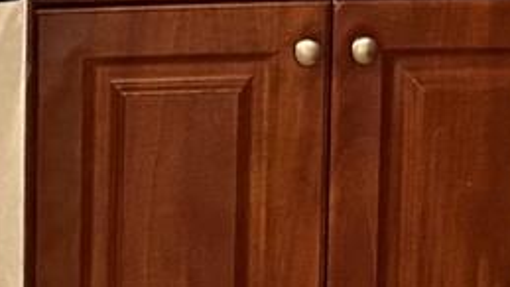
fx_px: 2368
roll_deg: -1.3
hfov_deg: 12.3
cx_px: 315
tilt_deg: -8.8
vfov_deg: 6.7
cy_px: -348
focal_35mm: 175
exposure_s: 1/30
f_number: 1.8
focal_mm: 4.25
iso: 500
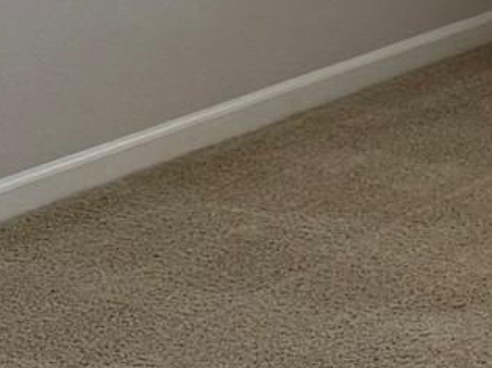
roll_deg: +1.8
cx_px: 1006
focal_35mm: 156
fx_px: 2216
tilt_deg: -7.8
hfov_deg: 11.4
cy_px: -285
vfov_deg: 9.1
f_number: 1.78
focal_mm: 6.76
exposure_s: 1/177
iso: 64
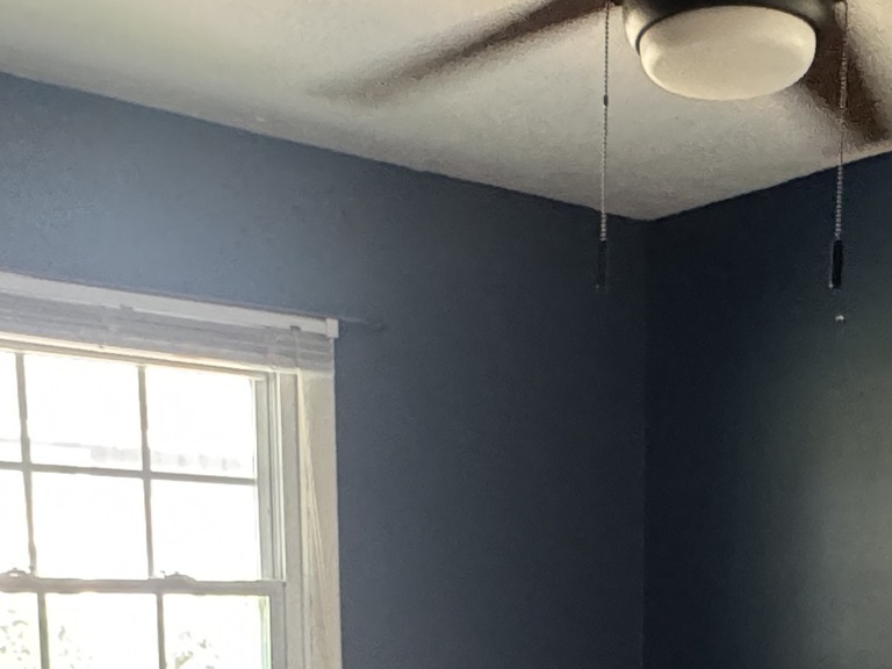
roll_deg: -1.7
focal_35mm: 56
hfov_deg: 33.4
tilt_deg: -11.3
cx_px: 707
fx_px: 1443
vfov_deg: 23.3
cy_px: 858
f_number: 2.2
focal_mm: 2.22
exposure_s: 1/60
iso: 1000
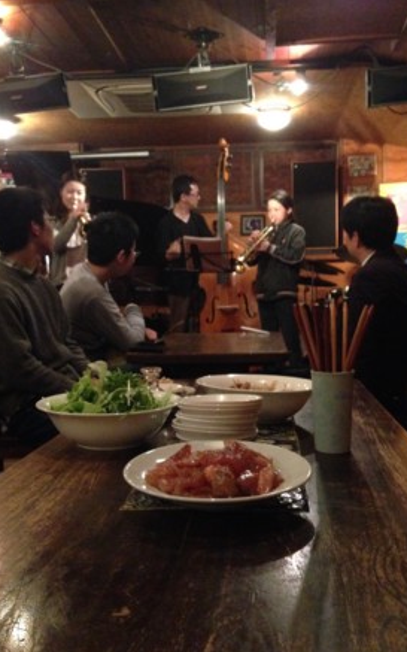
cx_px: 224
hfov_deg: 35.3
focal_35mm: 36
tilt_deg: +0.7
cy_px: 333
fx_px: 639
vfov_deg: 54.0
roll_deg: +3.0
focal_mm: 4.12
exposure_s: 1/15
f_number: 2.4
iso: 800
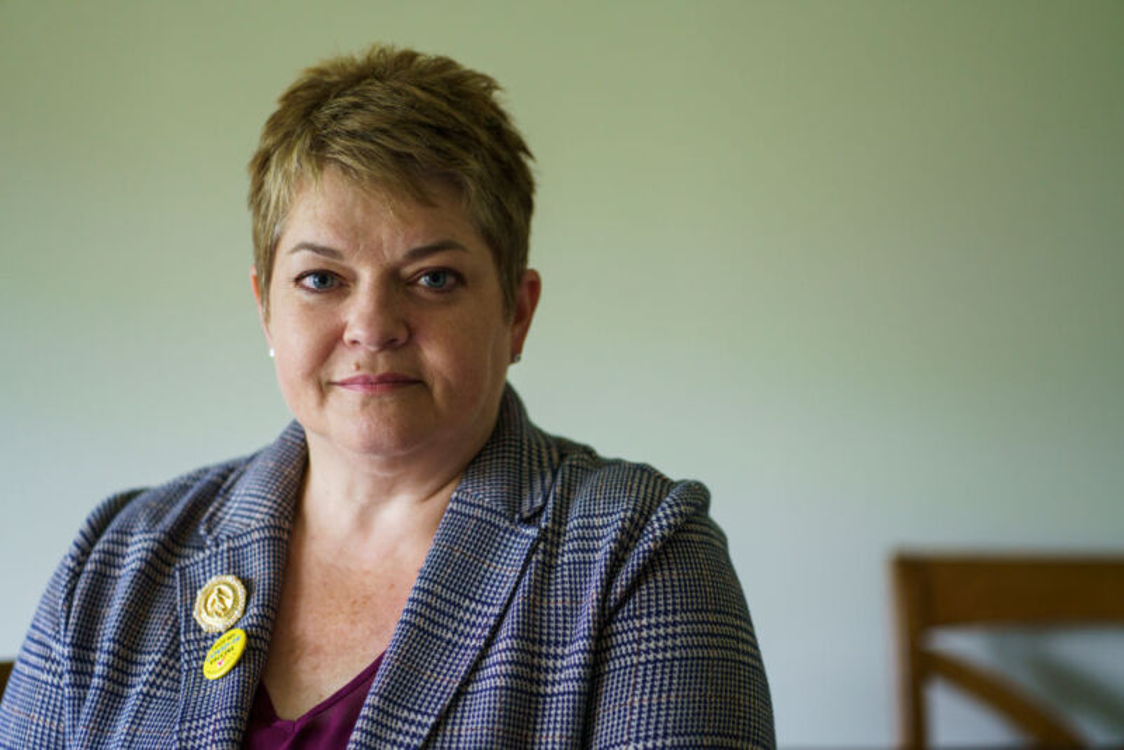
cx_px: 562
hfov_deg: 23.9
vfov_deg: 16.1
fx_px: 2655
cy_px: 375
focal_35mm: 85
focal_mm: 85
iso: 400
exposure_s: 1/160
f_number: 2
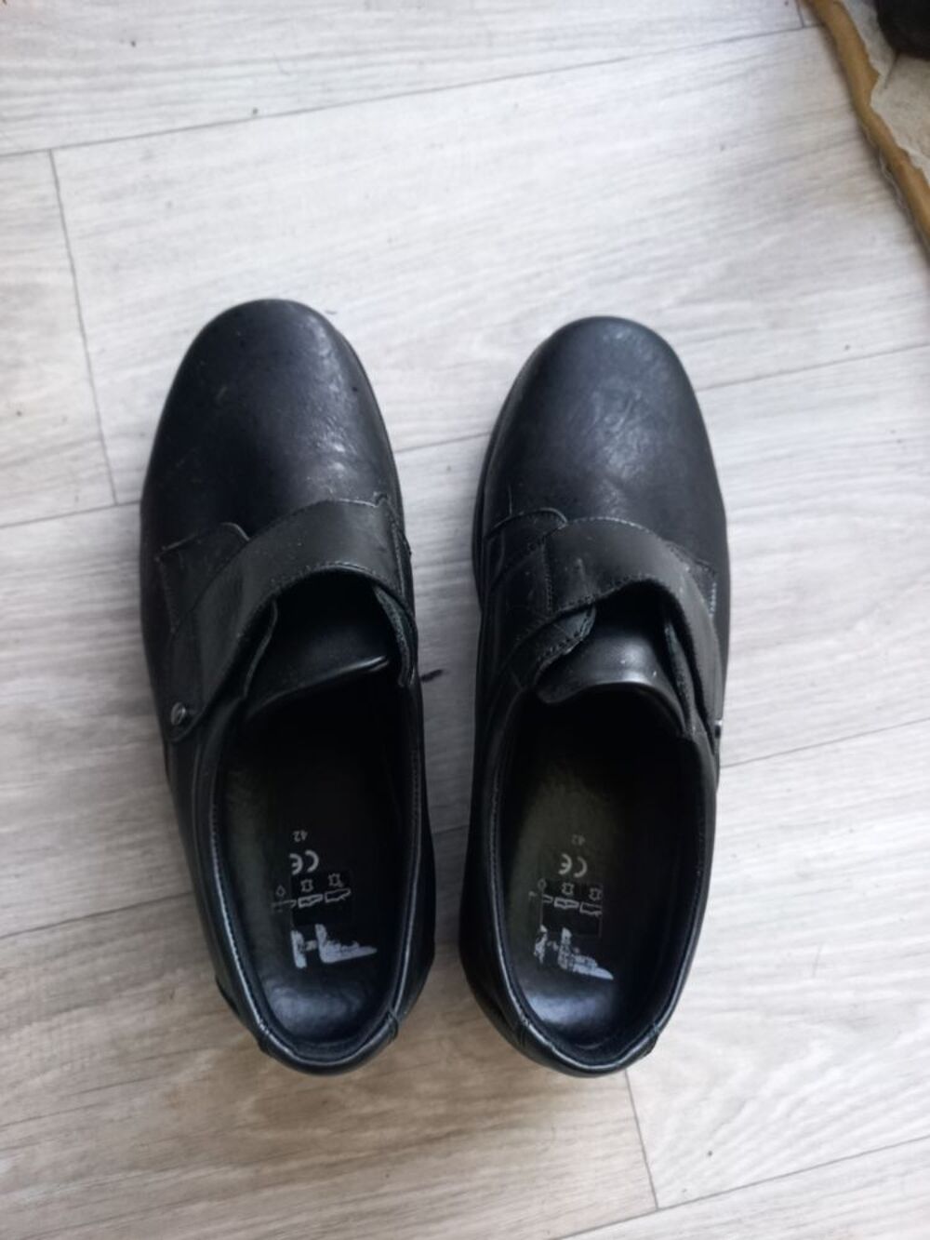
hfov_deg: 54.9
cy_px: 620
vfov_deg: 69.4
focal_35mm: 25
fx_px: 895
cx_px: 465
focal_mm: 4.6
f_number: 1.8
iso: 400
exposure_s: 1/25
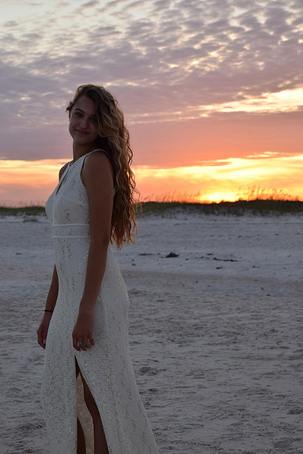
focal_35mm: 82
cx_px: 152
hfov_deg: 16.6
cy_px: 227
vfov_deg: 24.6
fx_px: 1041
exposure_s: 1/200
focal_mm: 55
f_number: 7.1
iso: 400
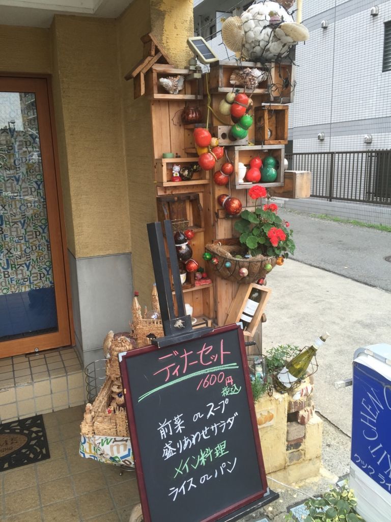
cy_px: 261
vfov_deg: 61.7
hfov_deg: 48.2
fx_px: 437
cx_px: 196
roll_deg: +1.4
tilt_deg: -11.3
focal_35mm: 29
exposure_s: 1/190
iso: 32
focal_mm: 4.15
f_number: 2.2
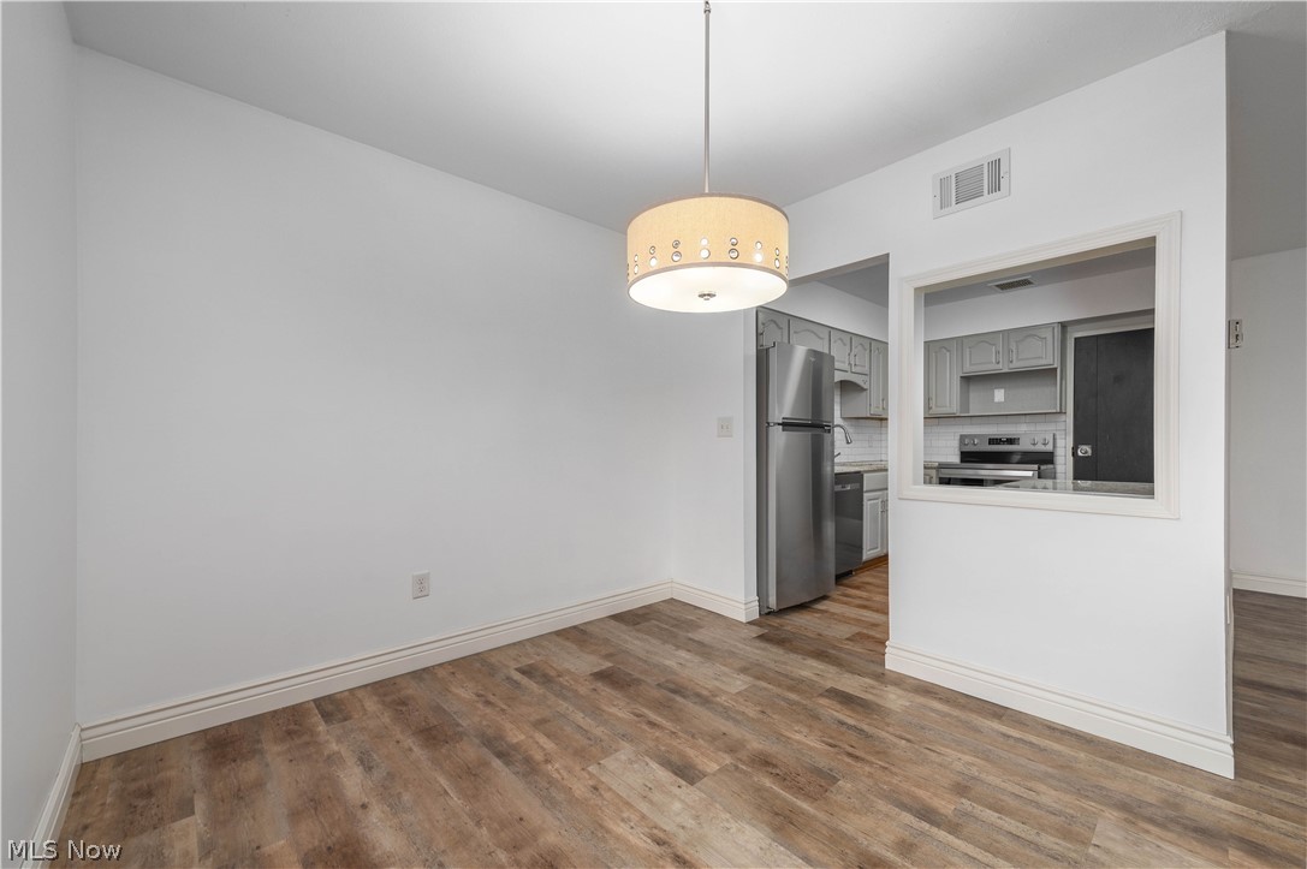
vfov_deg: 81.1
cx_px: 654
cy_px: 434
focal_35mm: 14
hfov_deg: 104.3
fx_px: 508
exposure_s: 1/60
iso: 200
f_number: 8
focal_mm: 14
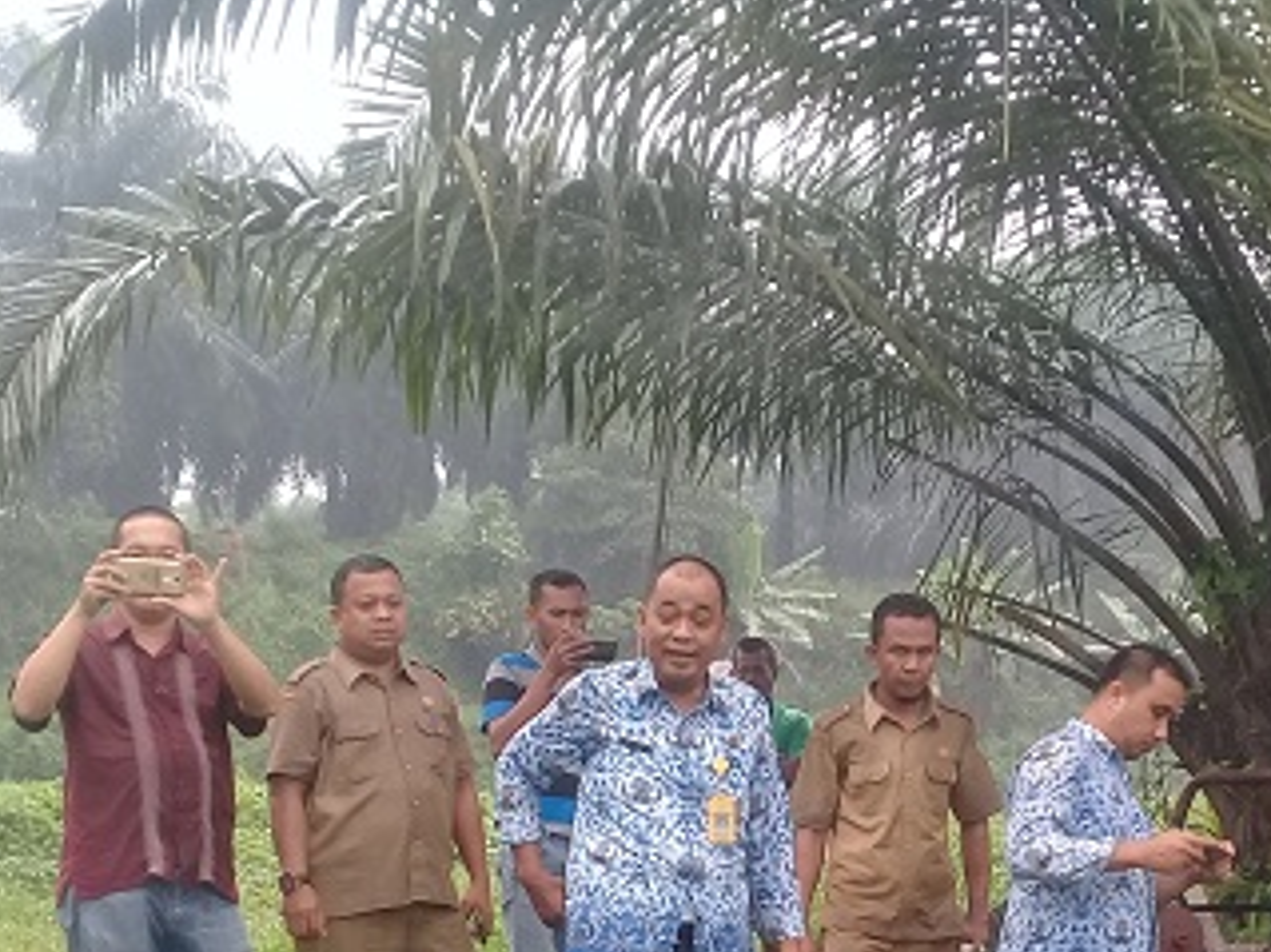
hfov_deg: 28.5
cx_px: 741
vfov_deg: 20.9
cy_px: 950
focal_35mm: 68
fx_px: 2496
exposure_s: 1/50
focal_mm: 3.3
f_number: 2.2
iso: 64
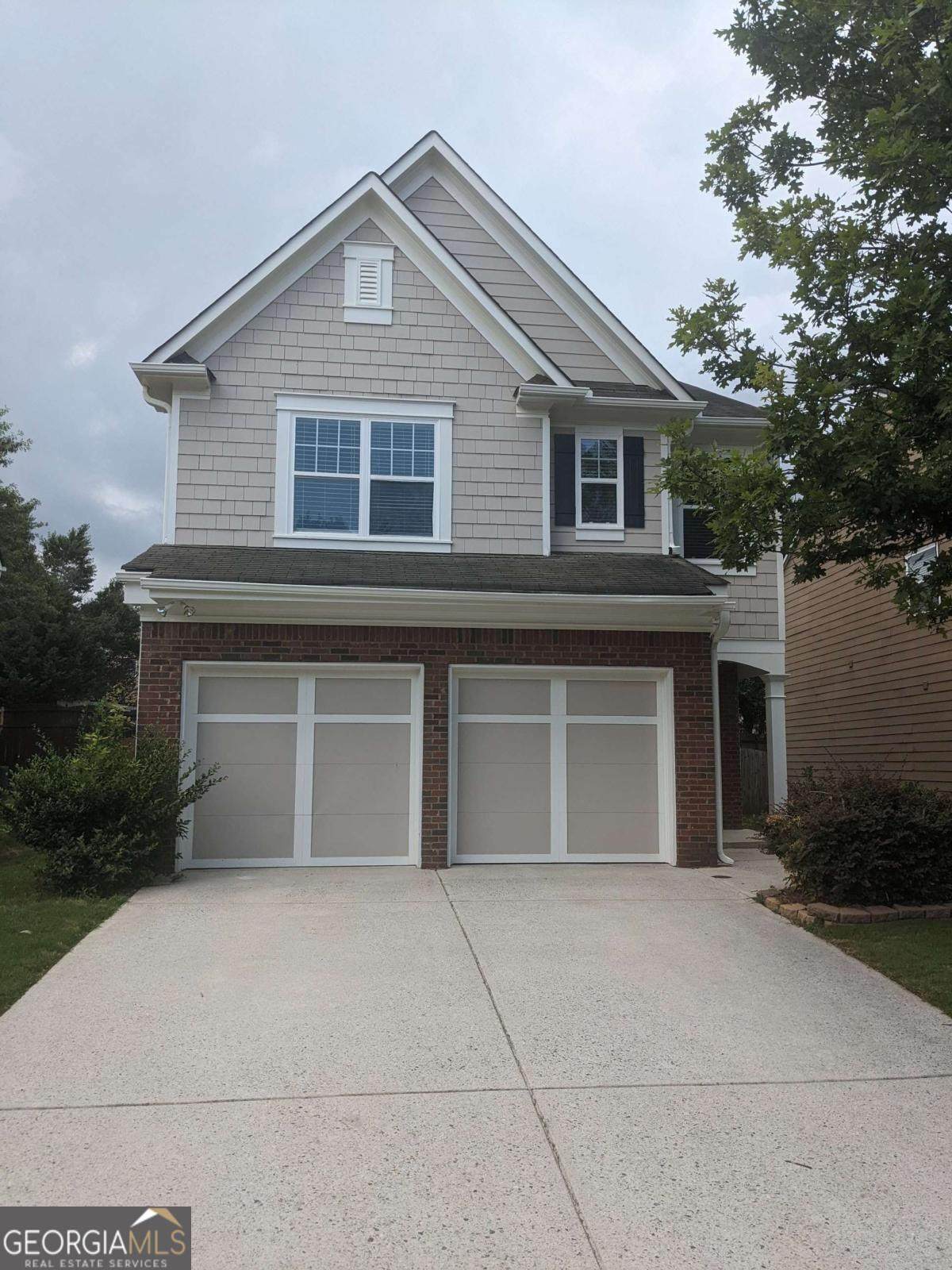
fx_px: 990
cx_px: 476
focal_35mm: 27
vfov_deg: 65.3
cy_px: 635
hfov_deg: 51.4
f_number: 1.73
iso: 67
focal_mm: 4.38
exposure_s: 1/1466
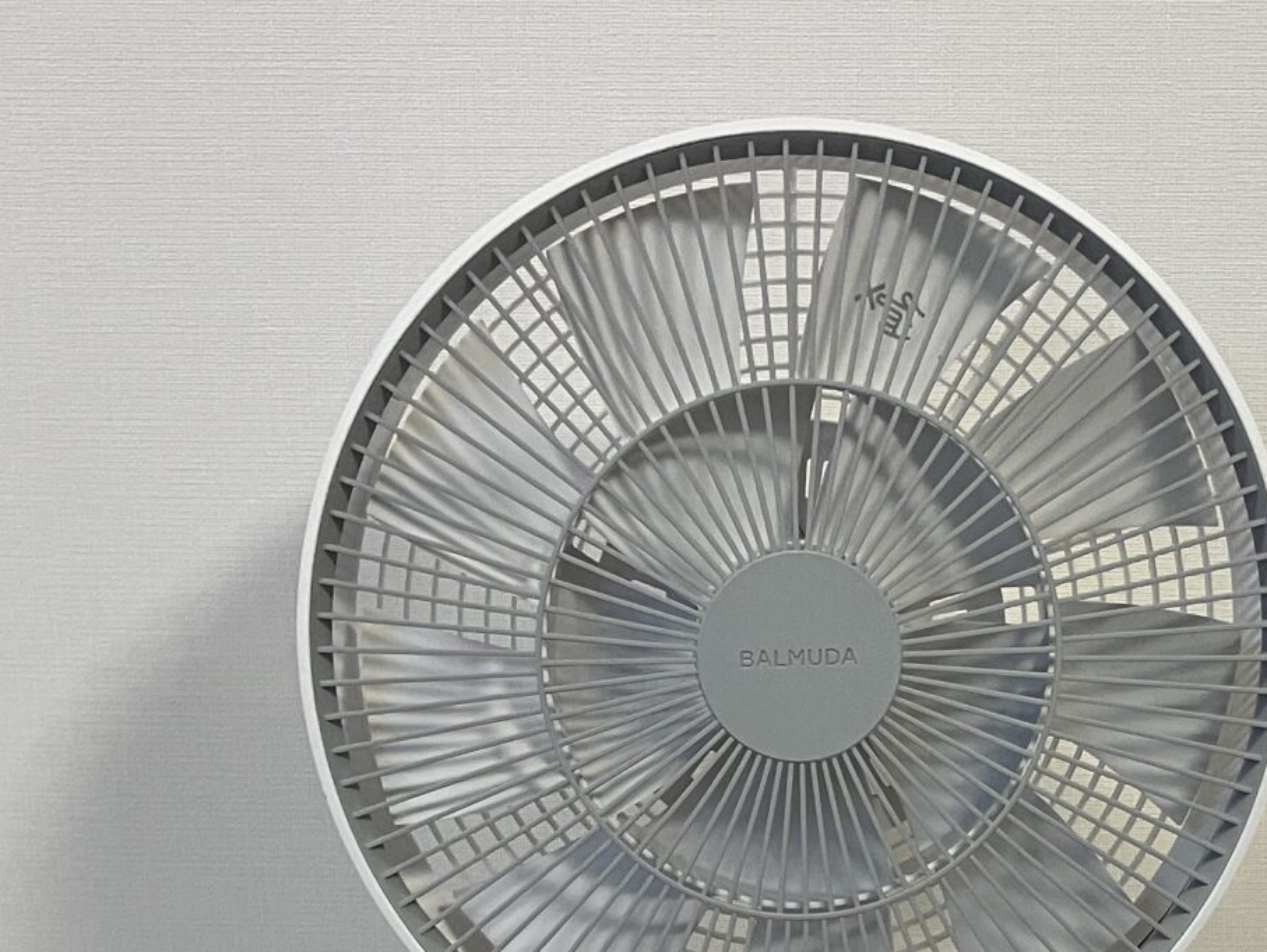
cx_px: 831
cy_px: 1296
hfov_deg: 24.6
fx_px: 2893
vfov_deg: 17.3
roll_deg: -0.1
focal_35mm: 79
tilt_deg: -22.3
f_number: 1.8
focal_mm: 3.99
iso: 100
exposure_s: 1/60
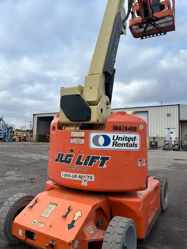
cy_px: 124
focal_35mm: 26
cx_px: 94
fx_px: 187
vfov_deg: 67.3
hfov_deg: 53.1
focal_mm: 5.7
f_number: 1.5
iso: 50
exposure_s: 1/2123
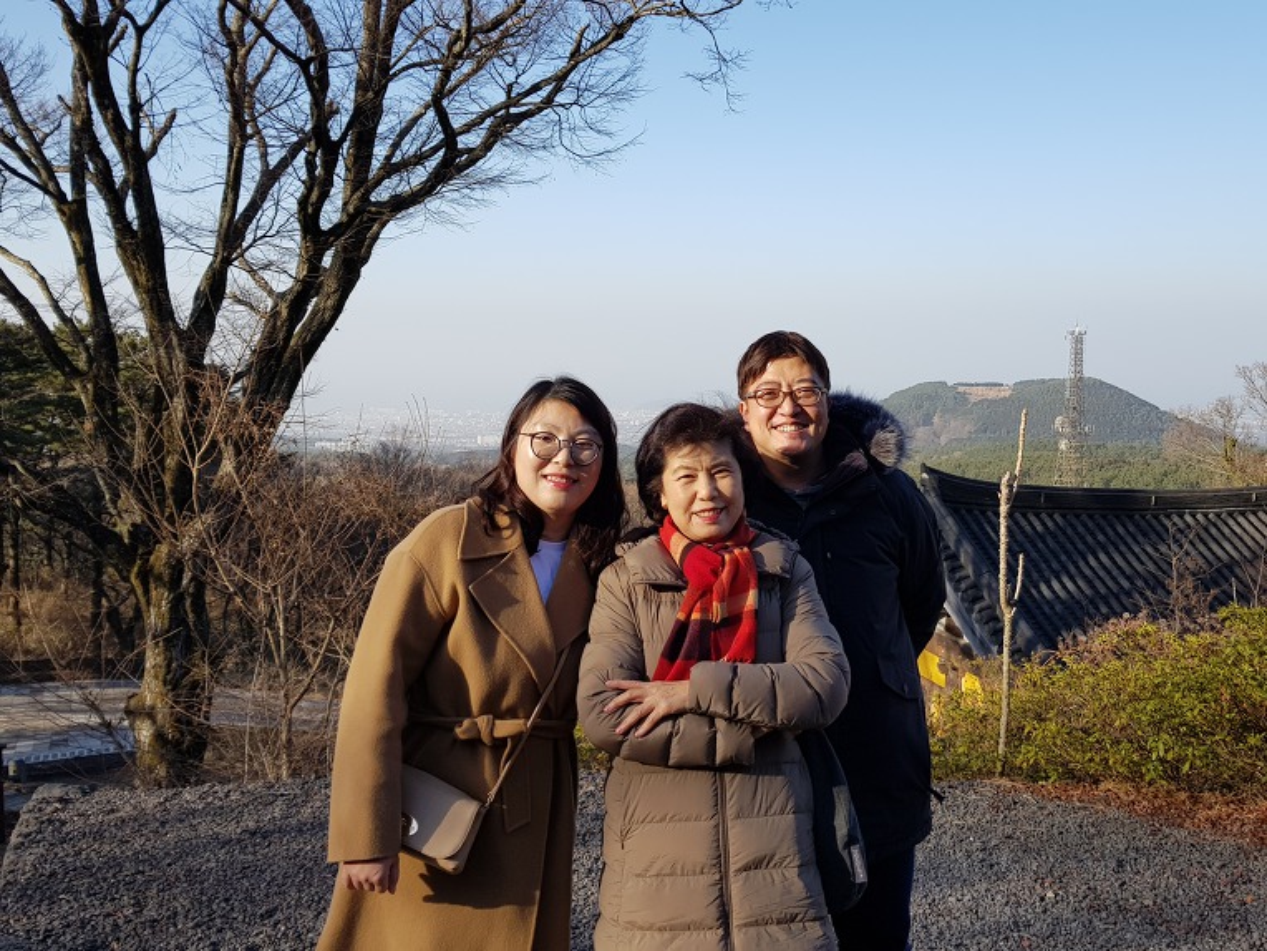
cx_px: 634
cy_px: 476
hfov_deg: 67.3
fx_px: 952
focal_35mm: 26
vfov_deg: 53.1
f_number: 1.7
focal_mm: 4.3
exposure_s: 1/1264
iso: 40
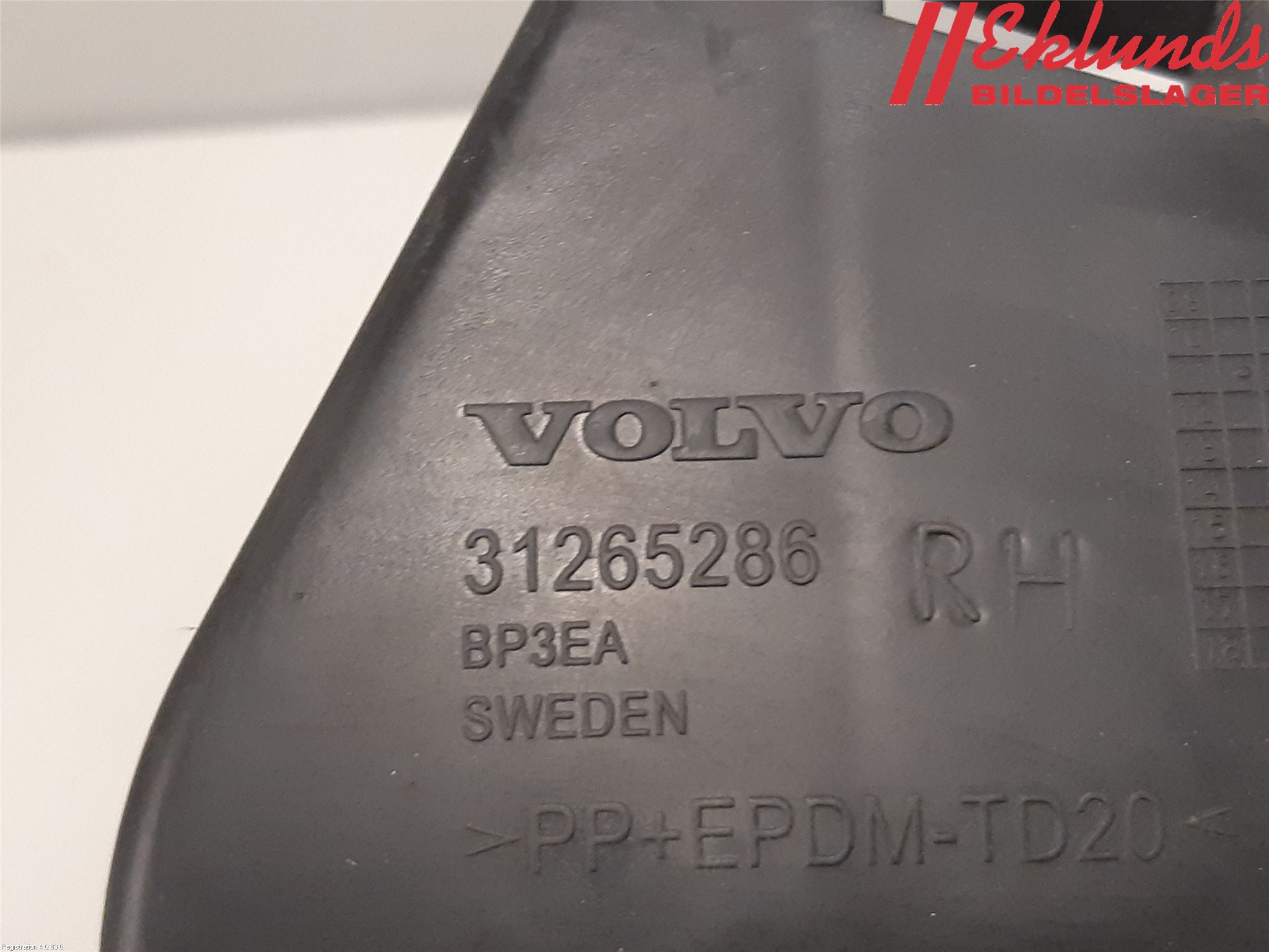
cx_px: 634
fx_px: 953
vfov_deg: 53.1
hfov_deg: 67.3
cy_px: 476
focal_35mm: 26
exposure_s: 1/50
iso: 250
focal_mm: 3.93
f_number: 1.7
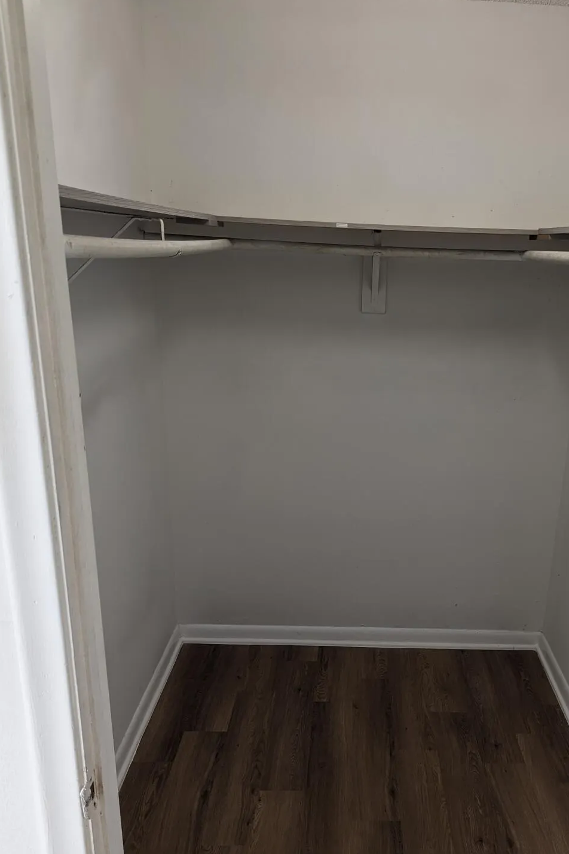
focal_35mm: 35
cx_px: 389
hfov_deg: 37.4
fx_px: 830
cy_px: 572
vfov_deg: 53.3
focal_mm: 6.81
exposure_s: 1/23.8
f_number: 1.85
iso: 68
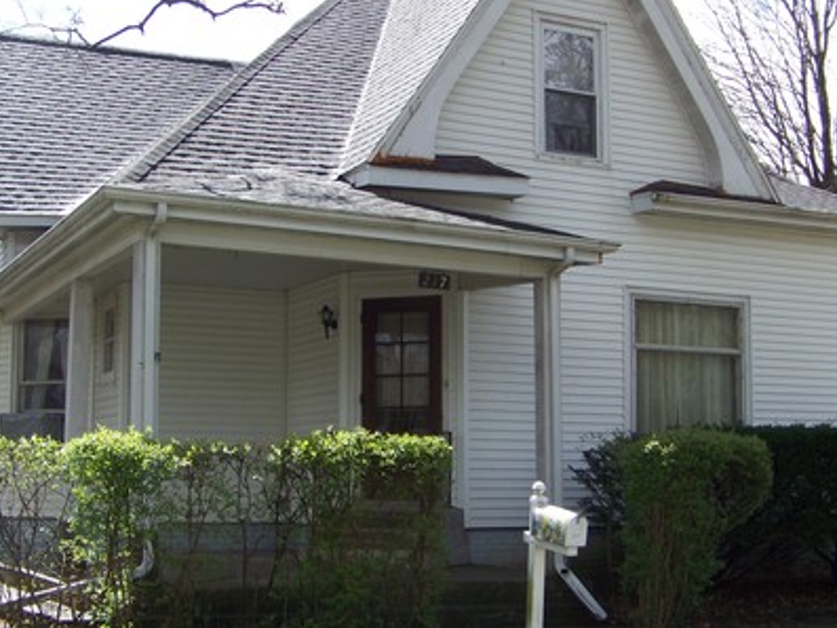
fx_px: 1403
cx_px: 460
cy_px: 278
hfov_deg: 33.2
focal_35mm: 58
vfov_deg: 25.2
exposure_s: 1/640
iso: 67
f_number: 2.8
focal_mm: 5.85
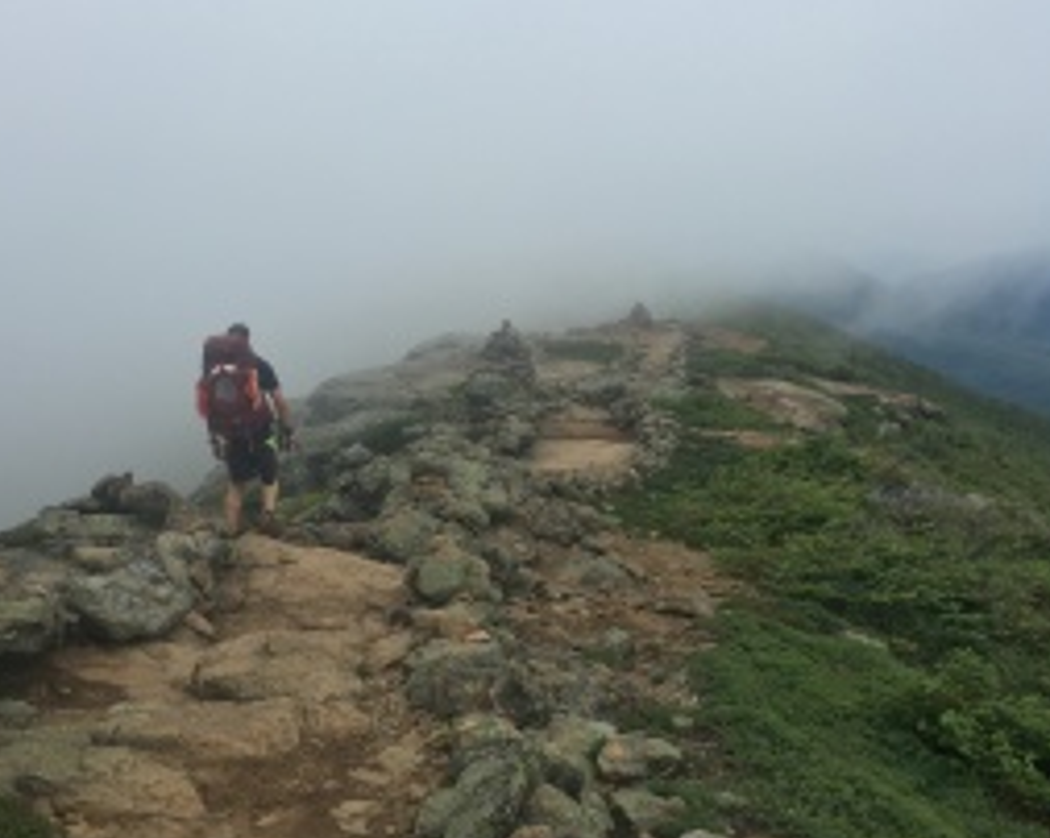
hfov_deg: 44.8
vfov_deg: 36.4
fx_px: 1273
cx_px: 477
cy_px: 465
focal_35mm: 41
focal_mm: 4.15
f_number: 2.2
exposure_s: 1/746
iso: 25
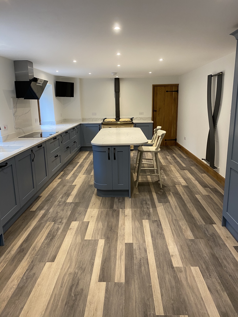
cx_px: 119
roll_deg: +1.2
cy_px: 158
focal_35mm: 26
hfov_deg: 53.1
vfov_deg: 67.3
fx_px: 238
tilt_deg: -12.1
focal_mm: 4.25
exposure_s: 1/50
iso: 125
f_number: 1.8
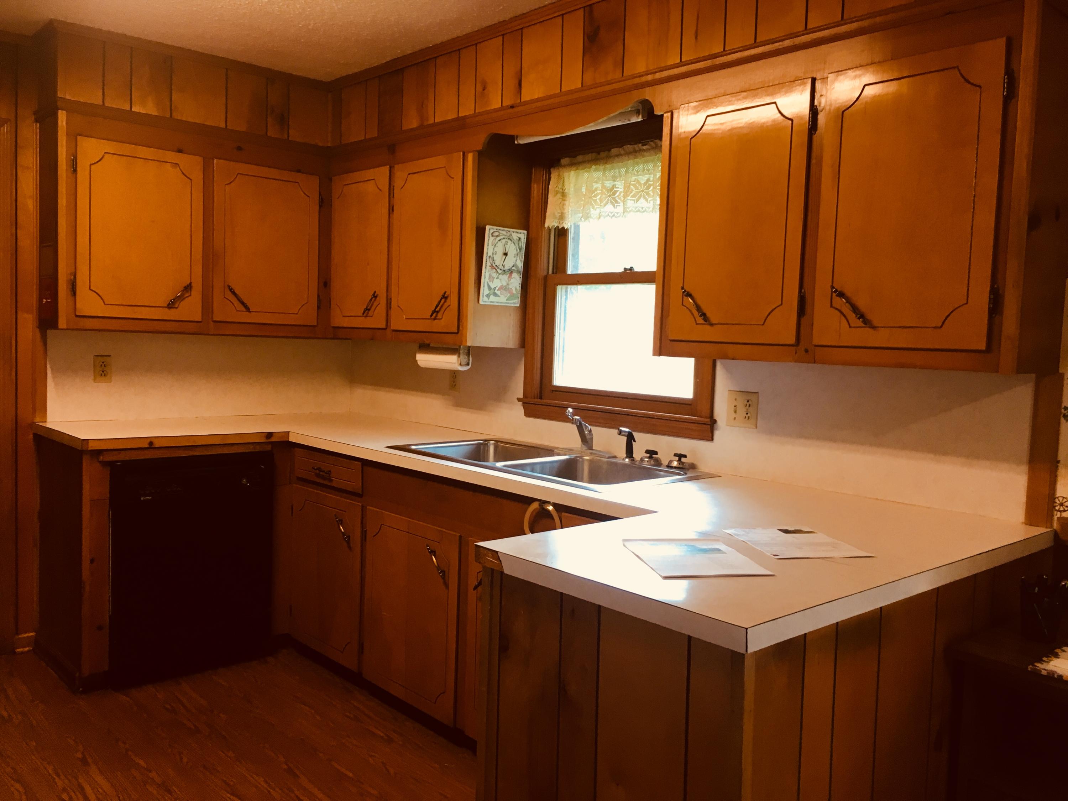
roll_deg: -2.7
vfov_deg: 48.2
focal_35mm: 29
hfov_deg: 61.7
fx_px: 895
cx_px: 534
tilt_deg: -3.5
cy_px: 400
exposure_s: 1/30
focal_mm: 4.15
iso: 80
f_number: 2.2
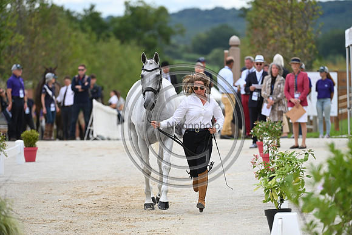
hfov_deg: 6.6
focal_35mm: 310
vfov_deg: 4.4
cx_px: 176
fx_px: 3032
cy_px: 118
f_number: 5.6
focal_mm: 310
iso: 560
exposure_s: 1/1600
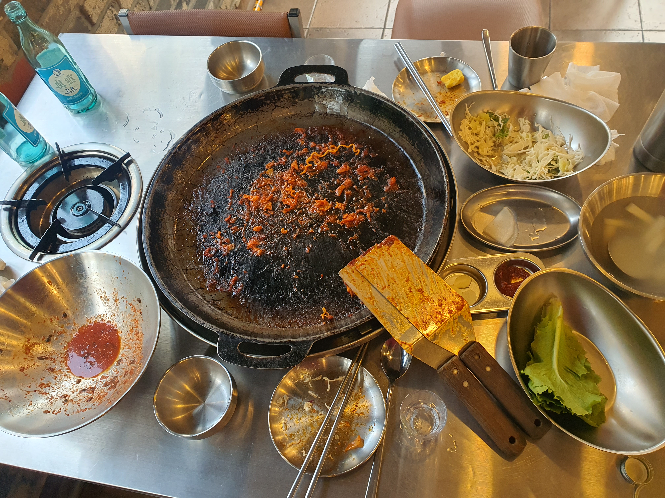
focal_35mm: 26
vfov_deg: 53.1
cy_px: 249
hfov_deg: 67.3
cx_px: 332
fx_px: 499
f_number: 2.4
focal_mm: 4.3
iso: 250
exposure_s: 1/120
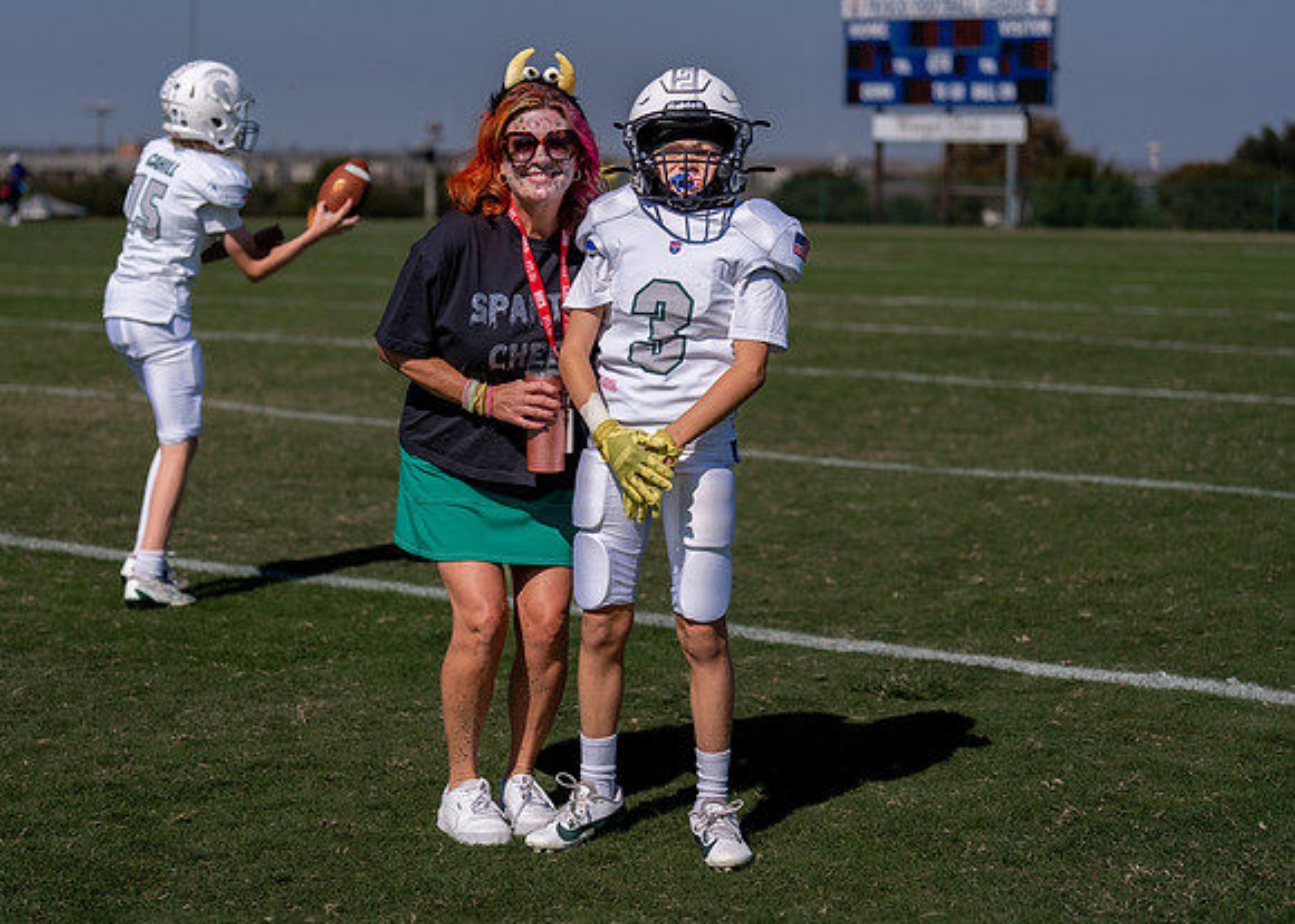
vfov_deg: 18.0
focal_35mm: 79
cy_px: 425
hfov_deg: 25.0
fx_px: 2918
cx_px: 545
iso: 100
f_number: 2.8
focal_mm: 70
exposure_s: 1/5000
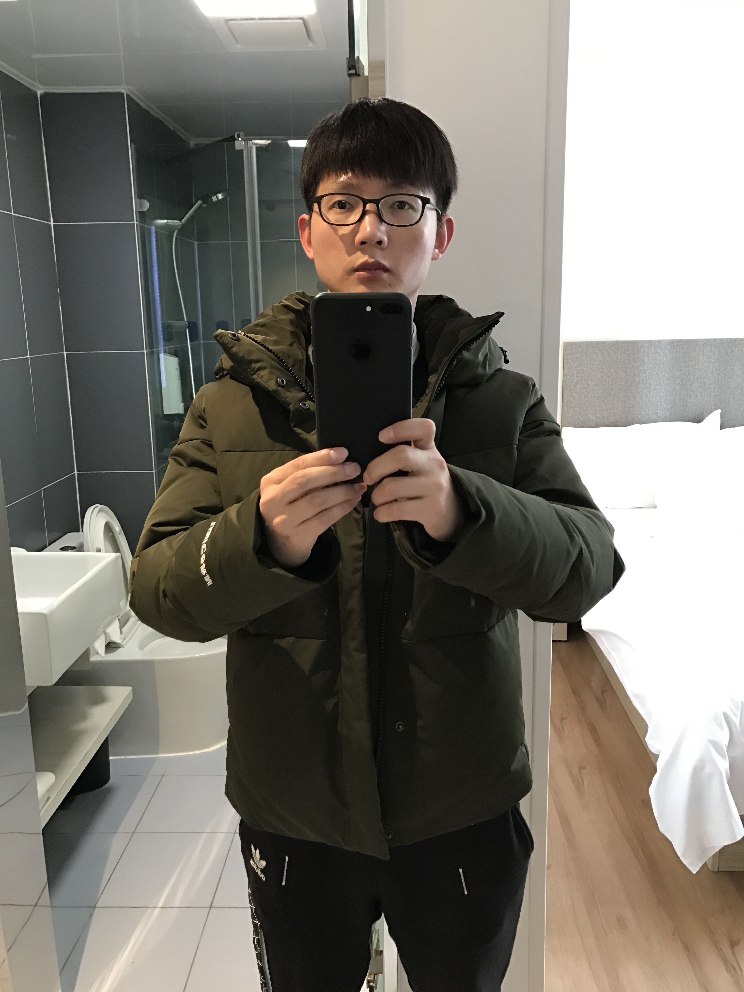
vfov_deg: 63.4
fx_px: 802
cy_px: 496
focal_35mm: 28
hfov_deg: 49.7
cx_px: 372
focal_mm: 3.99
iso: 64
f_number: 1.8
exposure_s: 1/17
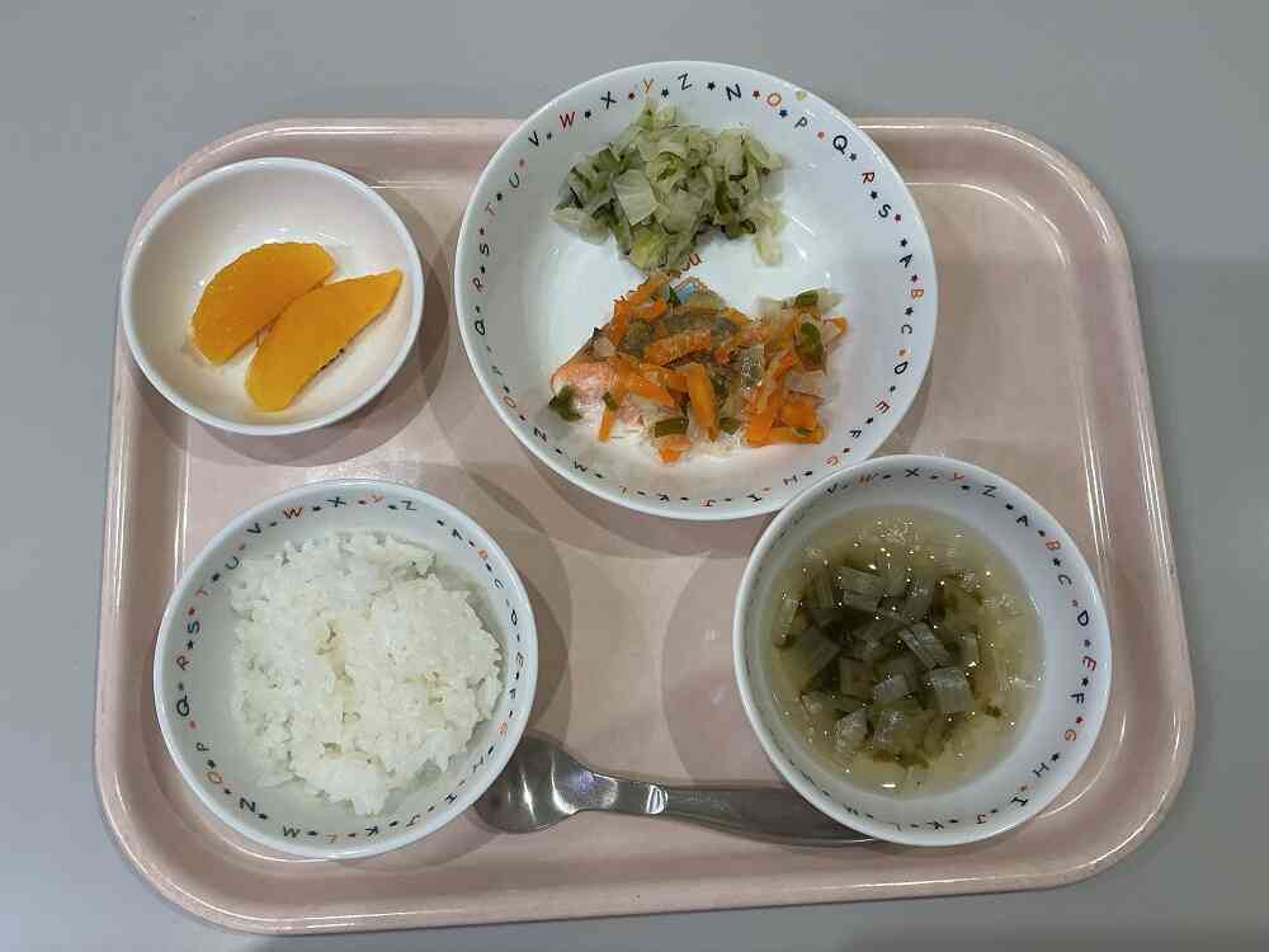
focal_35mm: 29
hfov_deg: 61.7
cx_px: 634
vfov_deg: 48.2
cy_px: 476
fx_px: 1063
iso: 64
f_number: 1.8
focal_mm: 3
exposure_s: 1/120
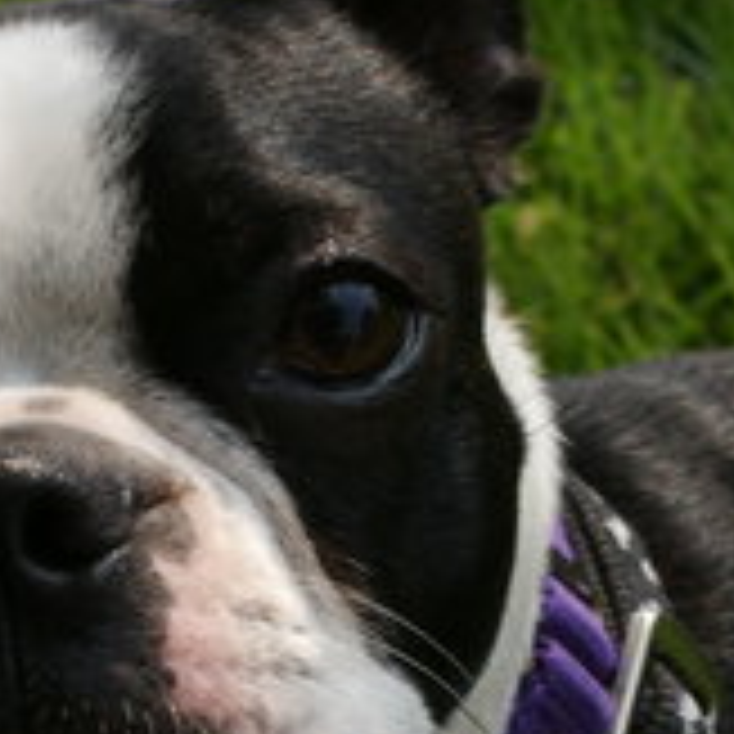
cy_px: 583
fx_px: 3766
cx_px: 288
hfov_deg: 11.1
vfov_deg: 11.1
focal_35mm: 157
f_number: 13
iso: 200
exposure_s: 1/100
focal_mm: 40
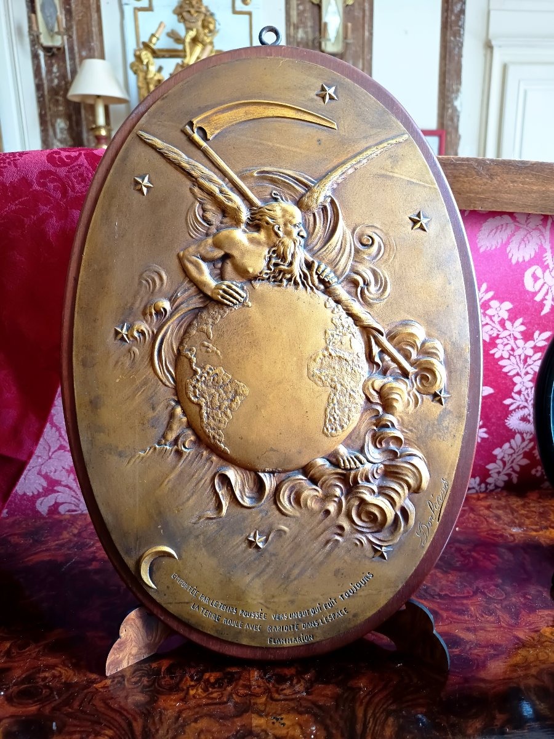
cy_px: 370
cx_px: 277
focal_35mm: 24
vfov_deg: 71.6
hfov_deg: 56.8
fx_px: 512
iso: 1532
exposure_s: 1/20
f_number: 1.7
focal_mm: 5.24
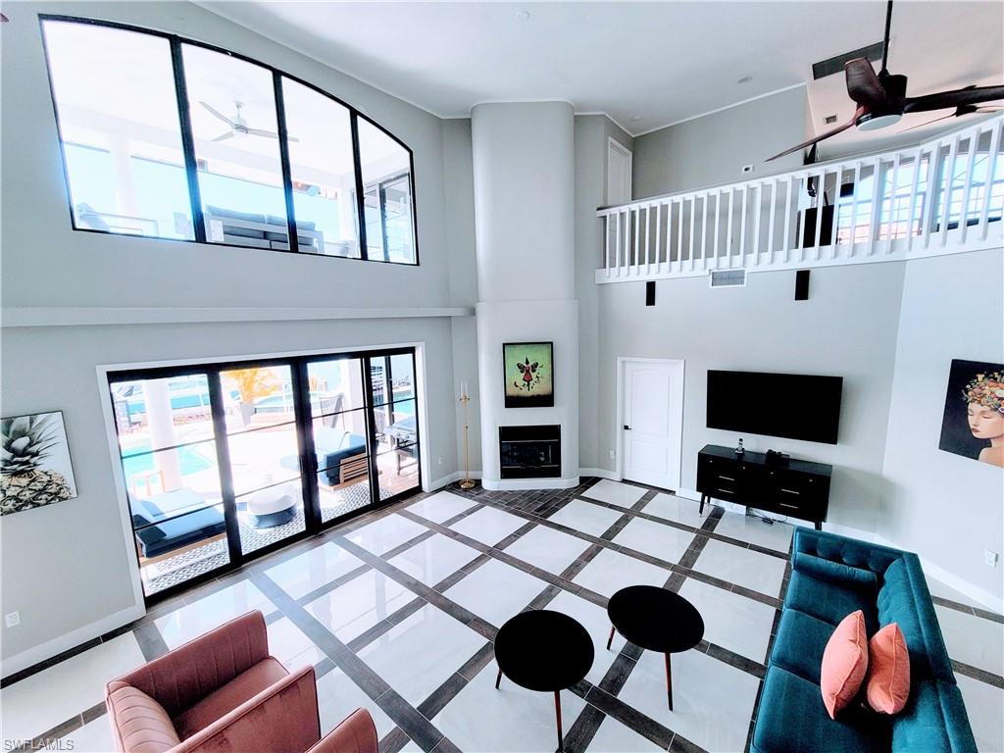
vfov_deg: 89.9
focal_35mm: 13
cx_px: 502
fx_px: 377
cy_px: 376
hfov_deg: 106.2
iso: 50
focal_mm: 2.2
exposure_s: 1/120
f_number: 2.2
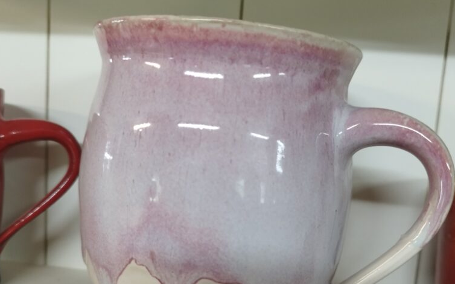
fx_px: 446
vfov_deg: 35.0
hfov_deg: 54.0
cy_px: 192
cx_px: 228
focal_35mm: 36
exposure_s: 1/33.3
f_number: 1.89
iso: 750
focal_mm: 5.95
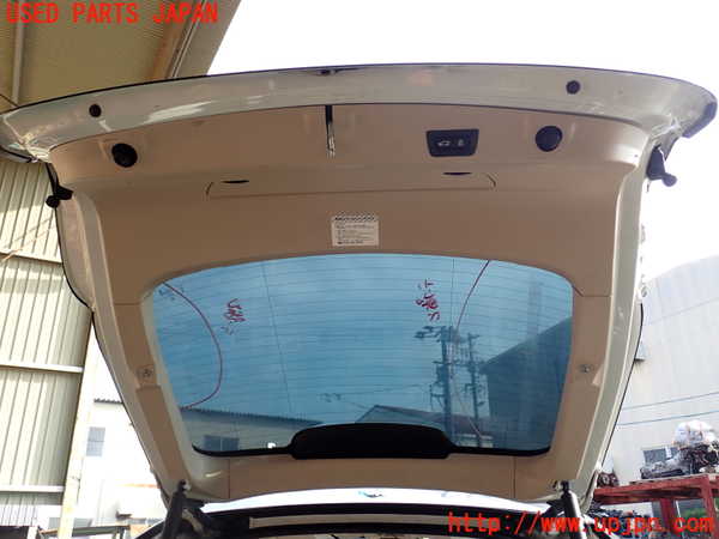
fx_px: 623
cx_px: 360
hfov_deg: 60.0
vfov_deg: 46.8
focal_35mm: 30
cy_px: 270
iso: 100
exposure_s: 1/160
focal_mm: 5.4
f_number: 3.2
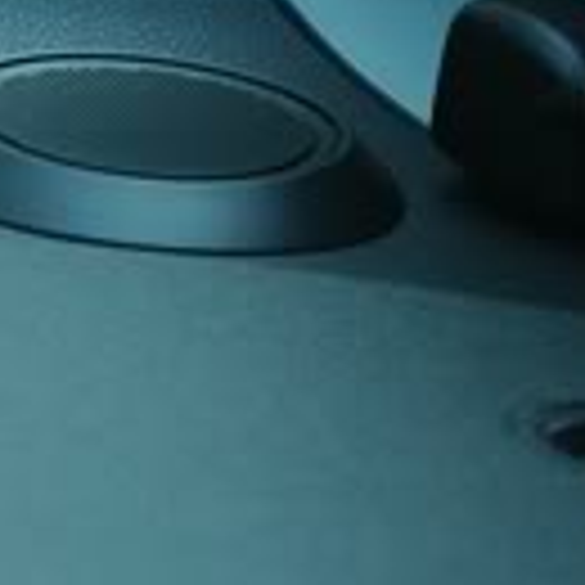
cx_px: 1040
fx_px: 9885
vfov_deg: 3.4
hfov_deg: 3.4
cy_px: 140
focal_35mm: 517
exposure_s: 1/50
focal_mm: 70
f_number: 8
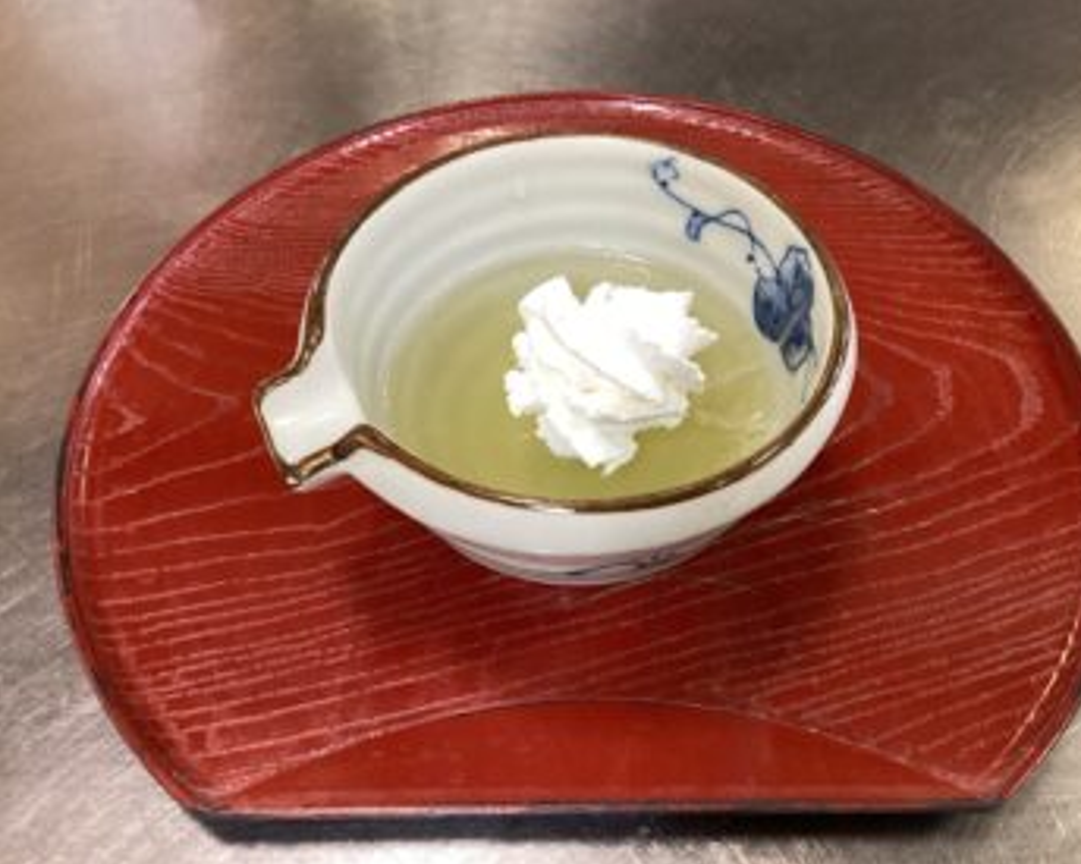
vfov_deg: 44.5
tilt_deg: -54.0
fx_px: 1055
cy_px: 435
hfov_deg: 54.2
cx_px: 586
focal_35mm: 33
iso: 200
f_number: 2.4
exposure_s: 1/50
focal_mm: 3.3
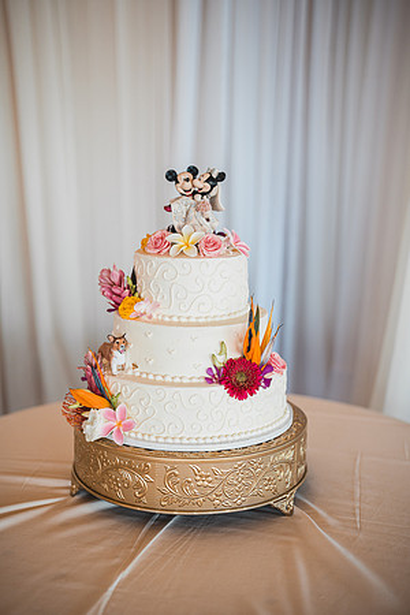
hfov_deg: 27.0
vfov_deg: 39.6
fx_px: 854
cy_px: 308
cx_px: 205
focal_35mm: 50
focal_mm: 50
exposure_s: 1/1000
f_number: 1.6
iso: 320
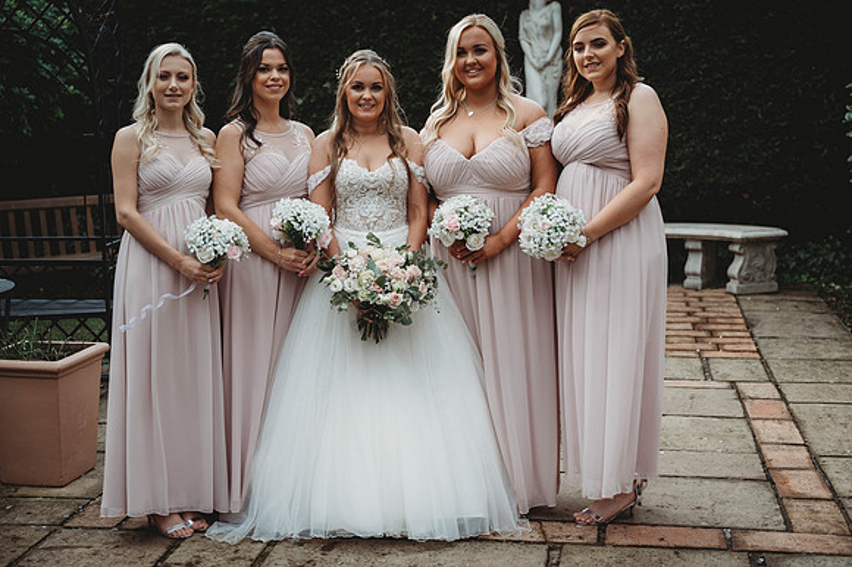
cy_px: 284
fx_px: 1277
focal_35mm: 54
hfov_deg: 36.9
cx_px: 426
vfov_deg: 25.0
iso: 100
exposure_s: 1/500
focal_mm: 54
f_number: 2.8
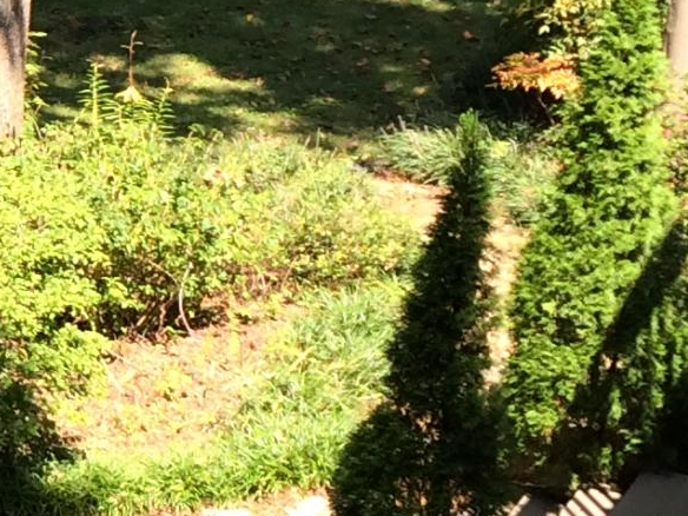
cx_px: -595
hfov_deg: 12.1
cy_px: 170
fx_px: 2961
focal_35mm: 149
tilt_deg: -16.7
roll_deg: -1.2
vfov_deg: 9.9
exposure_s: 1/351
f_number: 2.2
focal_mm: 4.15
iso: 32
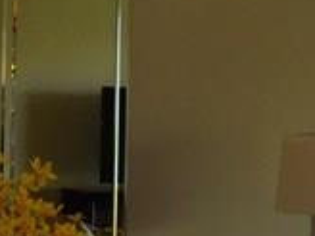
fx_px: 1420
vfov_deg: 9.5
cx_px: 73
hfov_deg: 12.6
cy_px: 186
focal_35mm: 156
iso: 200
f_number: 3.4
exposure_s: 1/30
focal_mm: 4.5
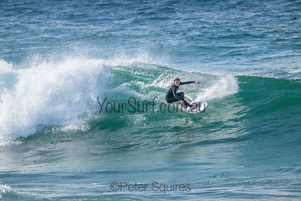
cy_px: 100
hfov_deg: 2.6
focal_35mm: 800
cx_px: 150
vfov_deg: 1.7
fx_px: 6690
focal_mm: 800
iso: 2800
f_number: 11
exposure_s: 1/1600
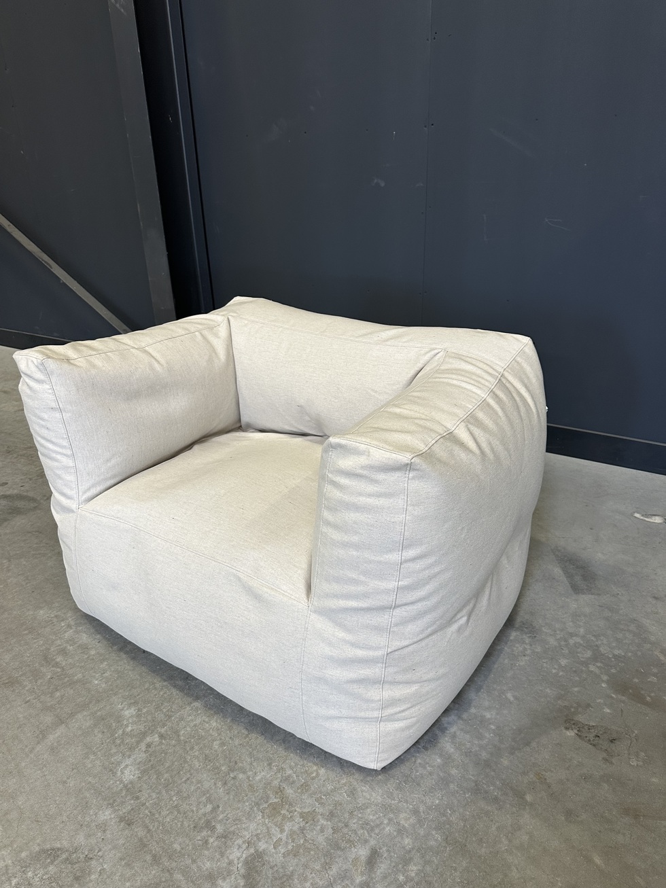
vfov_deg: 71.6
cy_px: 444
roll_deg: +1.1
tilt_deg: -22.2
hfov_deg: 56.8
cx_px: 333
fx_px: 616
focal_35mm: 24
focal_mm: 6.86
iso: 160
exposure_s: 1/50
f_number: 1.78
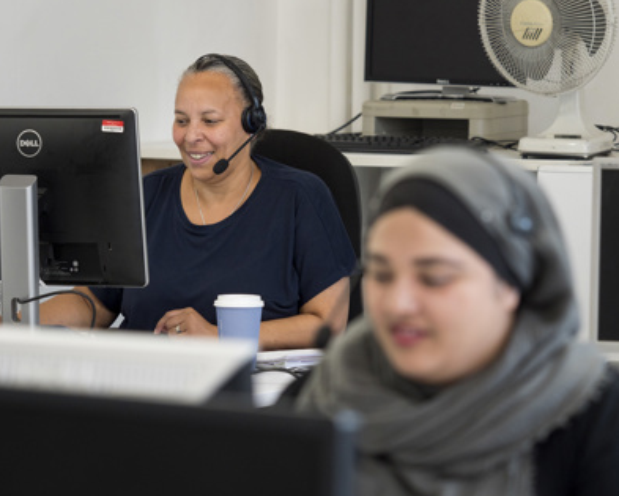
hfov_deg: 9.1
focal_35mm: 211
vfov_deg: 7.3
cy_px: 210
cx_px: 266
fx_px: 3868
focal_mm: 82
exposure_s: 1/125
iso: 800
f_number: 2.8
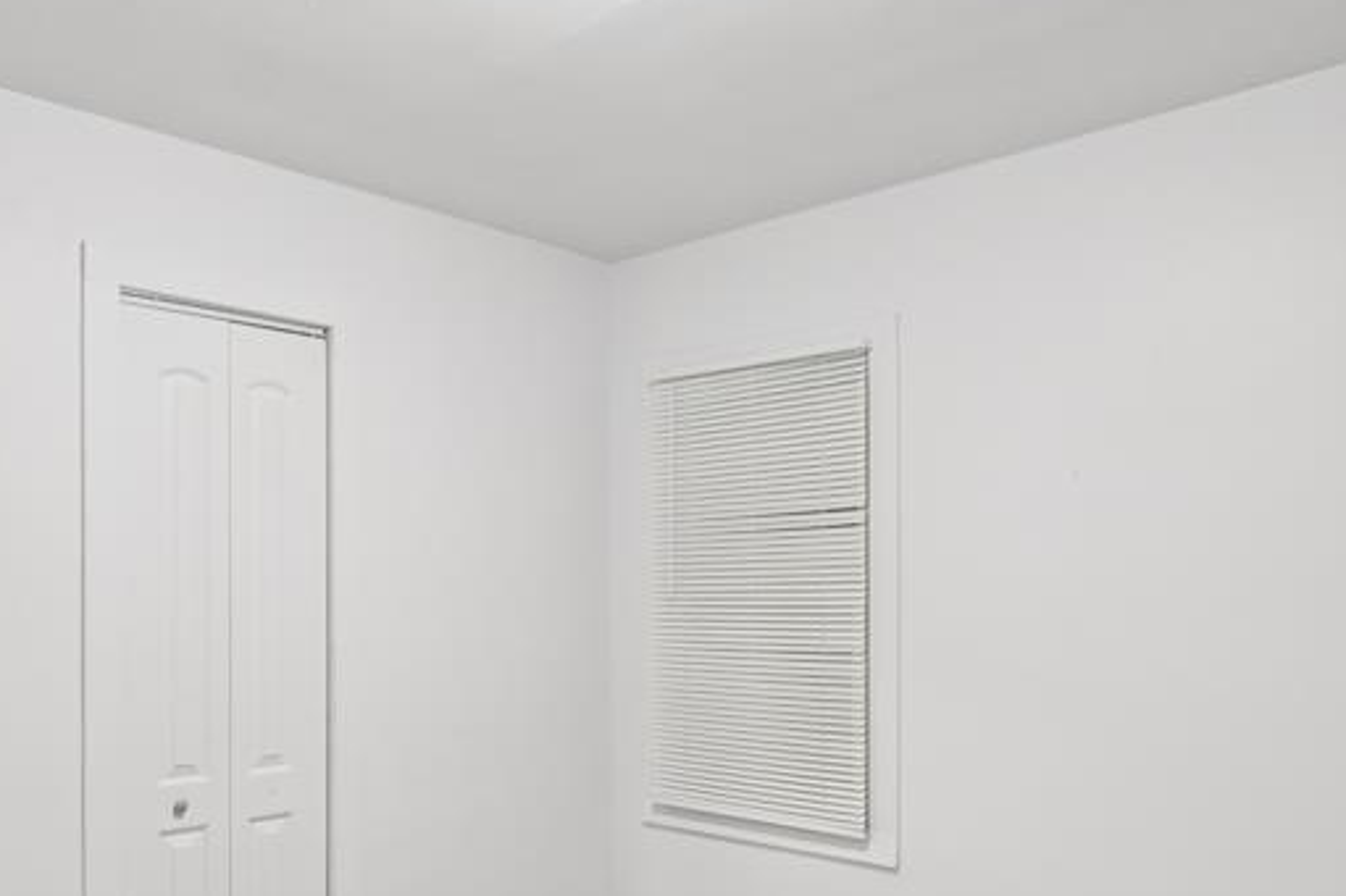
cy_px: 610
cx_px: 431
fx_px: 1121
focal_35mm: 30
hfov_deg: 60.2
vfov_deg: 42.9
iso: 400
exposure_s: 1/8
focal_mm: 10
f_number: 8
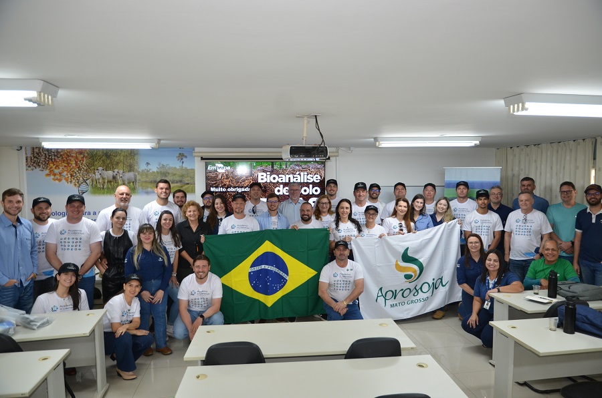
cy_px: 199
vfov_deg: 52.9
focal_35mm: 24
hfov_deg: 73.9
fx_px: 400
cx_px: 301
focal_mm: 16
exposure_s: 1/100
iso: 400
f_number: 3.5
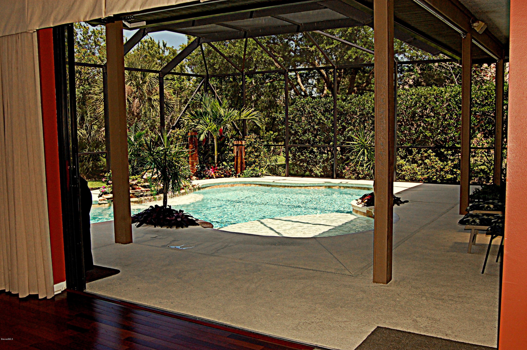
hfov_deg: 55.2
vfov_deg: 38.3
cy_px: 175
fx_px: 505
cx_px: 264
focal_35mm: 34
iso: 400
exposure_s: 1/500
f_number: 7.1
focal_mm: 23
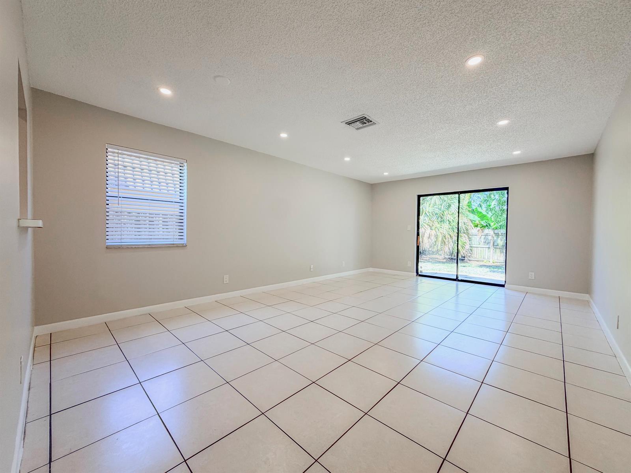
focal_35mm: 14
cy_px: 236
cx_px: 316
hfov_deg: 102.1
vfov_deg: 85.7
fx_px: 255
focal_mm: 2.22
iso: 64
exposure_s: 1/120
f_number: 2.2
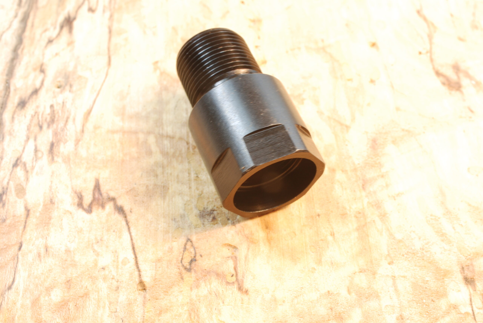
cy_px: 162
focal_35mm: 60
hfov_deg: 33.4
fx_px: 806
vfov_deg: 22.7
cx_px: 242
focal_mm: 40
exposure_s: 1/4
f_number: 22
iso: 200
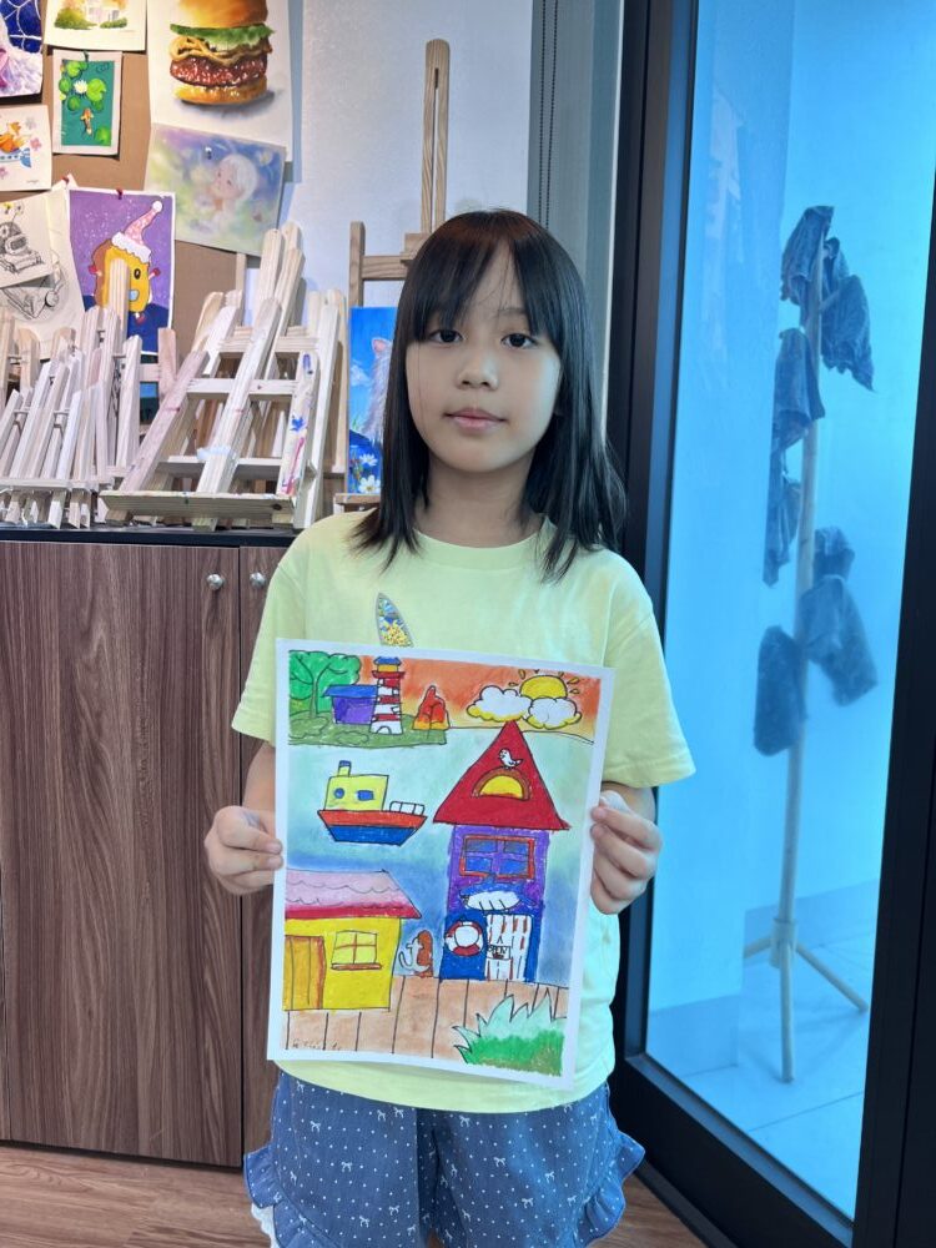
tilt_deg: -6.1
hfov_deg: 53.1
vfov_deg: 67.3
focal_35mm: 26
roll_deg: -1.8
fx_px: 937
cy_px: 624
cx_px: 468
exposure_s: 1/100
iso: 64
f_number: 1.5
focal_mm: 5.7
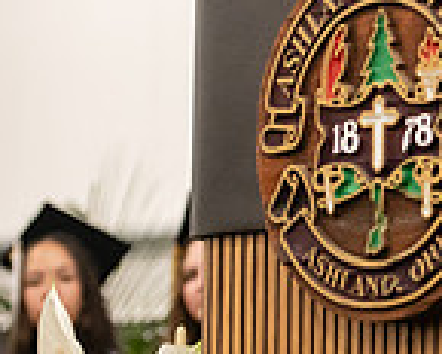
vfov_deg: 5.9
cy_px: -23
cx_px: 701
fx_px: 3440
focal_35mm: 263
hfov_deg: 7.2
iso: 2500
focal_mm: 70
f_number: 3.2
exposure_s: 1/200
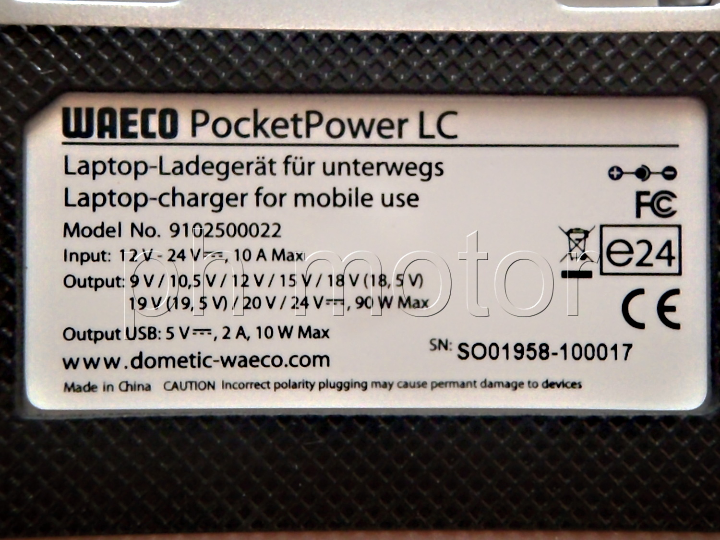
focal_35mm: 36
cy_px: 270
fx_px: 749
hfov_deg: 51.4
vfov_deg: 39.7
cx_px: 360
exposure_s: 1/250
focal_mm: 6.53
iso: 800
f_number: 4.1
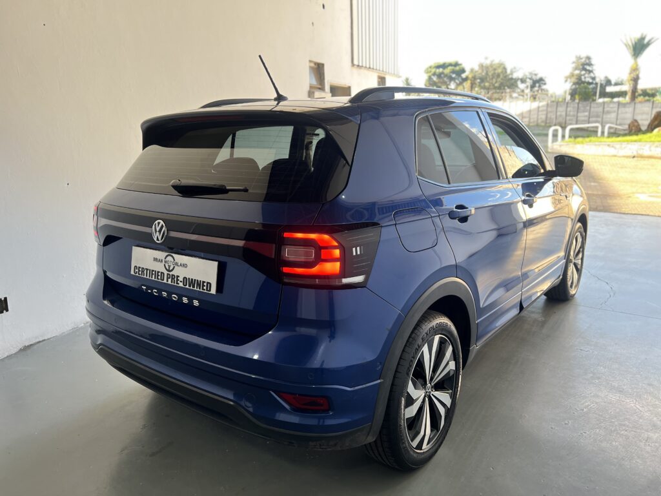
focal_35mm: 26
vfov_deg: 53.1
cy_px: 248
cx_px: 330
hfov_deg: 67.3
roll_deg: +3.0
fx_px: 496
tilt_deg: -14.0
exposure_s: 1/121
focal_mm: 5.7
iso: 64
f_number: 1.5
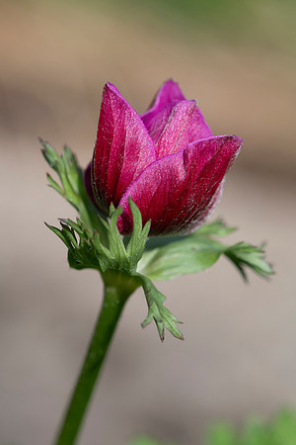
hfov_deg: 6.9
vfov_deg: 10.3
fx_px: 2466
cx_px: 148
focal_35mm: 200
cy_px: 222
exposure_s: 1/250
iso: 200
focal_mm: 200
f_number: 11
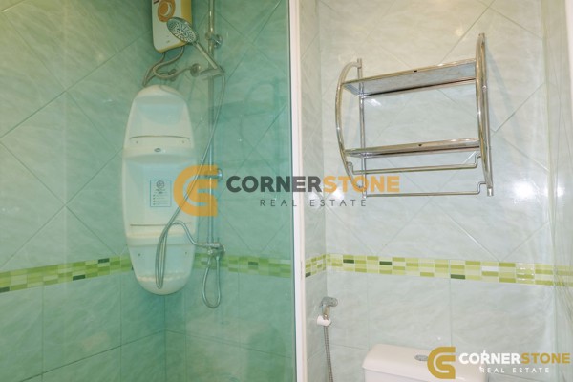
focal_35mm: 24
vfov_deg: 53.1
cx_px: 286
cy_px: 191
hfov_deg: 73.7
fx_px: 382
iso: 200
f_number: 3.5
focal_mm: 16
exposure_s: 1/30
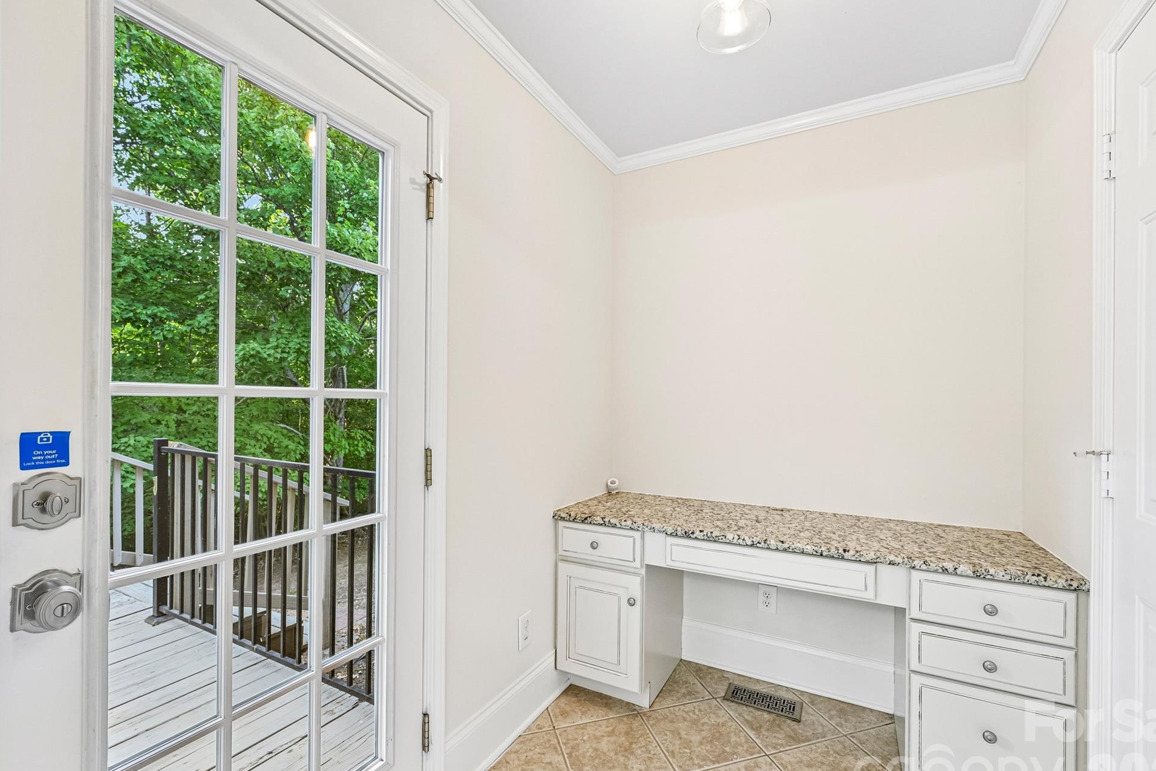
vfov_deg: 77.3
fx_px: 482
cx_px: 598
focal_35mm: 15
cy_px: 405
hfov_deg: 100.4
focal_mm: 14
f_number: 8
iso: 400
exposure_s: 1/10
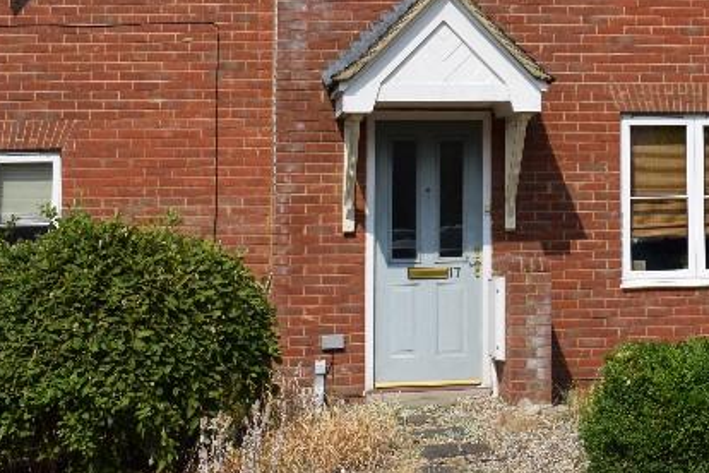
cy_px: 3
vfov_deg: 15.1
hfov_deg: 22.0
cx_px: 716
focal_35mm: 89
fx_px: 1753
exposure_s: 1/500
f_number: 11
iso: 200
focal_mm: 24
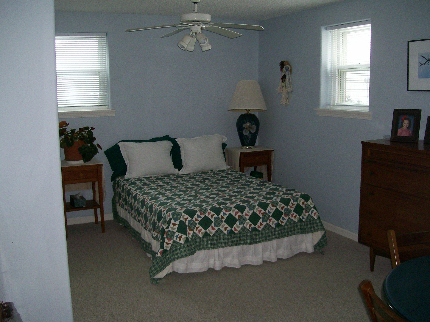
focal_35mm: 36
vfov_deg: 39.7
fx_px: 447
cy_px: 161
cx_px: 215
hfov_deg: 51.4
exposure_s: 1/64
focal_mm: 6
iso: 140
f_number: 2.7
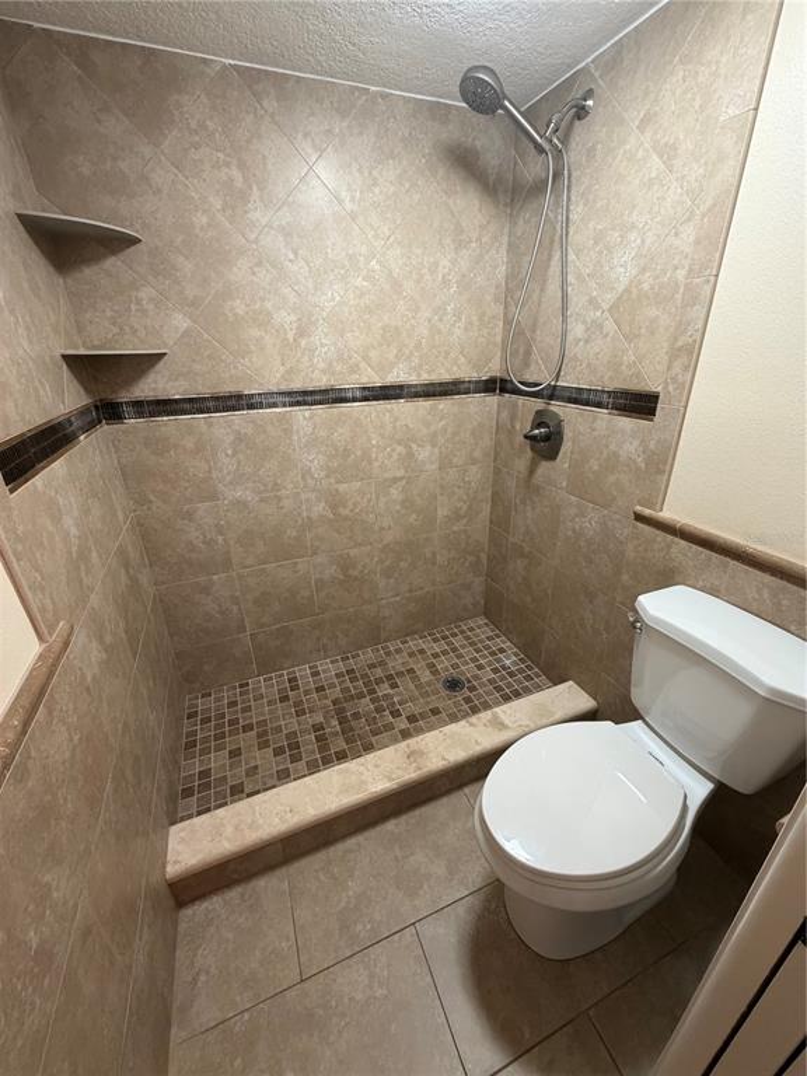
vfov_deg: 102.1
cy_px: 538
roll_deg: +1.1
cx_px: 404
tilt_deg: -23.6
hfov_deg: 85.7
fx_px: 435
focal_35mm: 14
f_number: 2.2
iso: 250
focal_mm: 2.22
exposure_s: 1/120
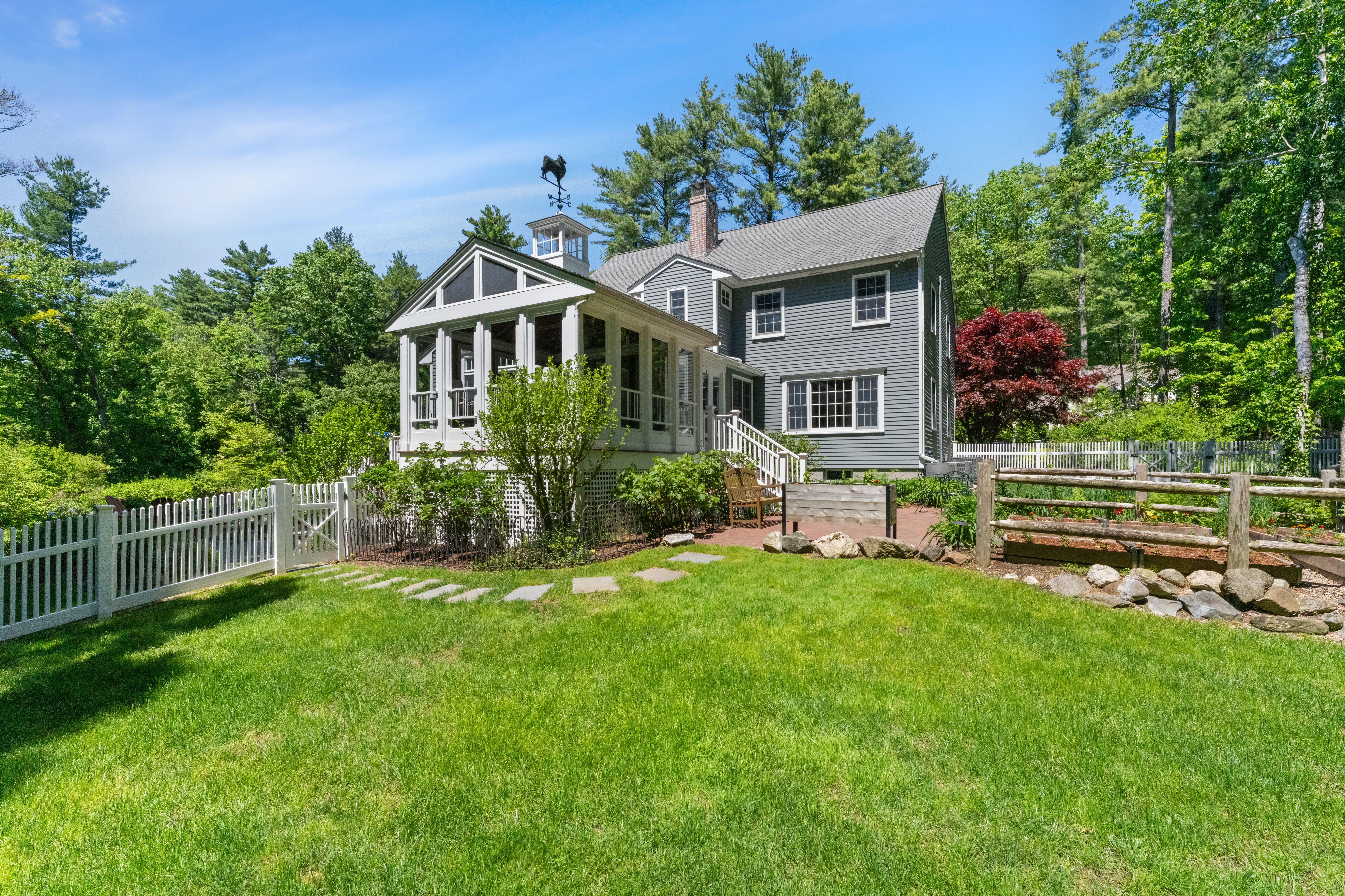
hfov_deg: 98.9
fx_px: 575
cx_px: 672
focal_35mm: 15
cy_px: 448
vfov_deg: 75.9
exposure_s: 1/3200
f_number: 11
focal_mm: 15.4
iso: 3200
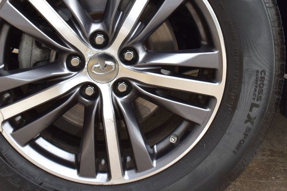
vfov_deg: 19.8
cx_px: 131
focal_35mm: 68
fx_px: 541
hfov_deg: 29.7
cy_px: 34
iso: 400
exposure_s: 1/100
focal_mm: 27
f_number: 9
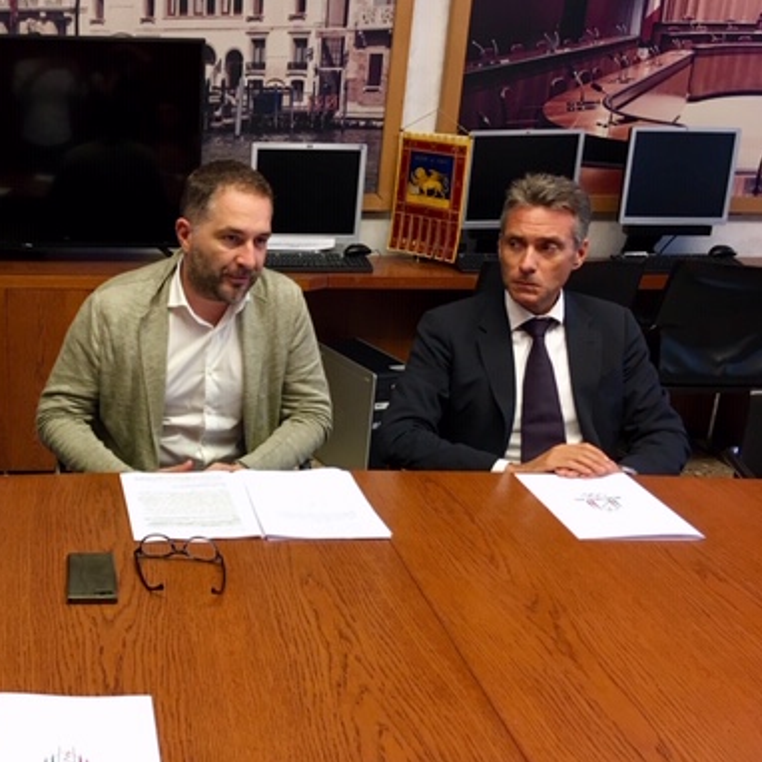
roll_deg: -0.8
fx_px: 1071
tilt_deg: -17.2
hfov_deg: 37.5
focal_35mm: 43
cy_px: 431
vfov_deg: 39.1
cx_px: 136
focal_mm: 4.15
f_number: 2.2
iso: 100
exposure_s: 1/33
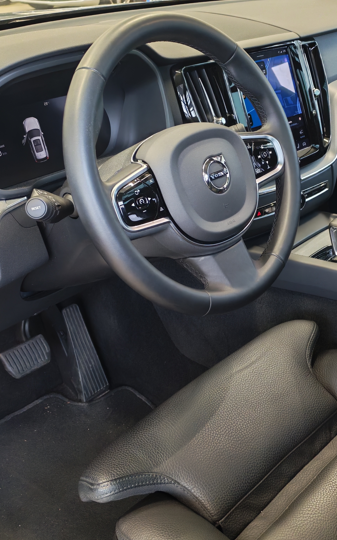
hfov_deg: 27.2
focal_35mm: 47
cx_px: 238
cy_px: 268
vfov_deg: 42.6
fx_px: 691
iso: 775
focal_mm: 6.12
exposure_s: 1/50
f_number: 1.9
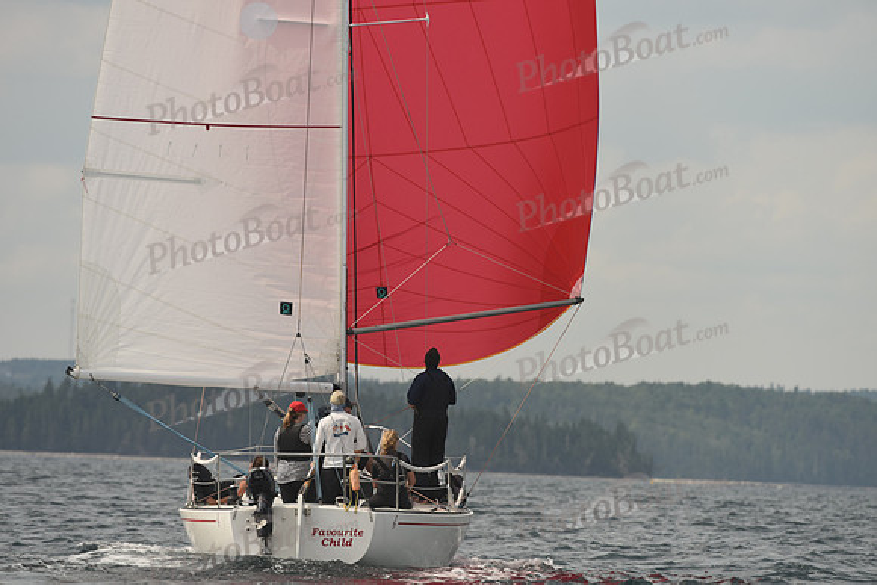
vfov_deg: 3.4
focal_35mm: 400
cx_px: 438
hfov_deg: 5.2
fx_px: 9746
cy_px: 292
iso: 250
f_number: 6.3
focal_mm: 400
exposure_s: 1/1000
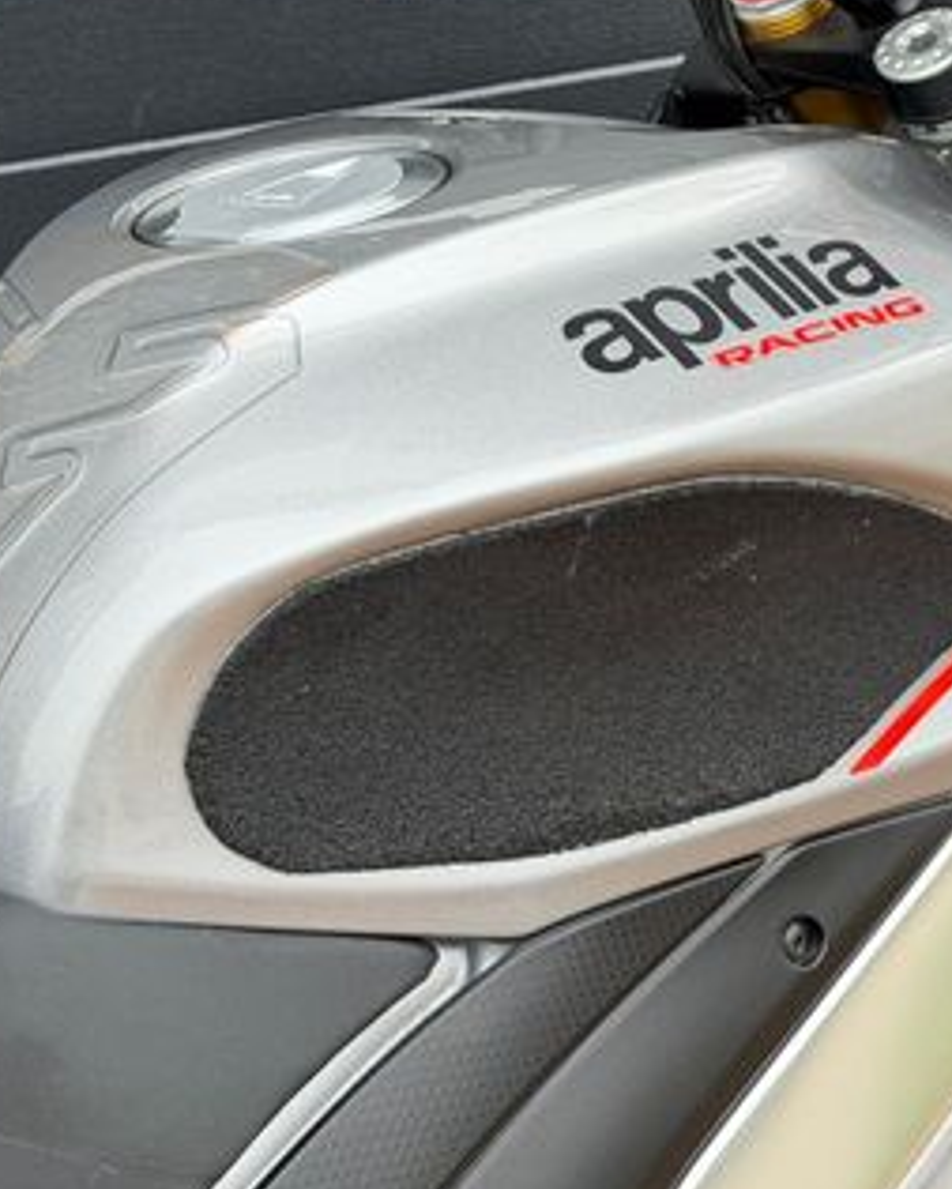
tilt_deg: -25.6
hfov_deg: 16.0
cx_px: 847
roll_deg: -1.4
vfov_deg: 20.1
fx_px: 3344
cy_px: 365
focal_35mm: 95
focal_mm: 6.76
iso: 64
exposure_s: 1/885
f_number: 1.78
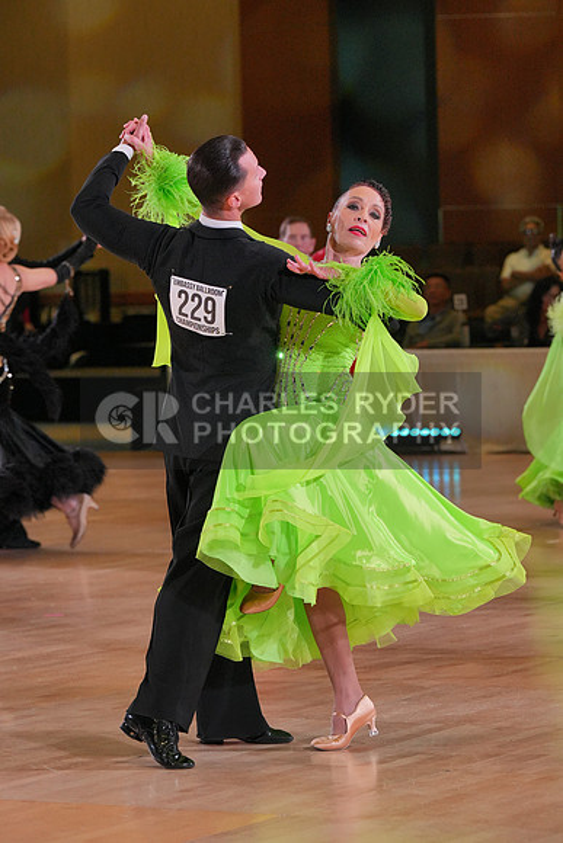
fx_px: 4126
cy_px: 422
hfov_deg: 7.8
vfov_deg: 11.7
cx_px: 282
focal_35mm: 176
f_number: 7.1
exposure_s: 1/400
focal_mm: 176
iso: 4000
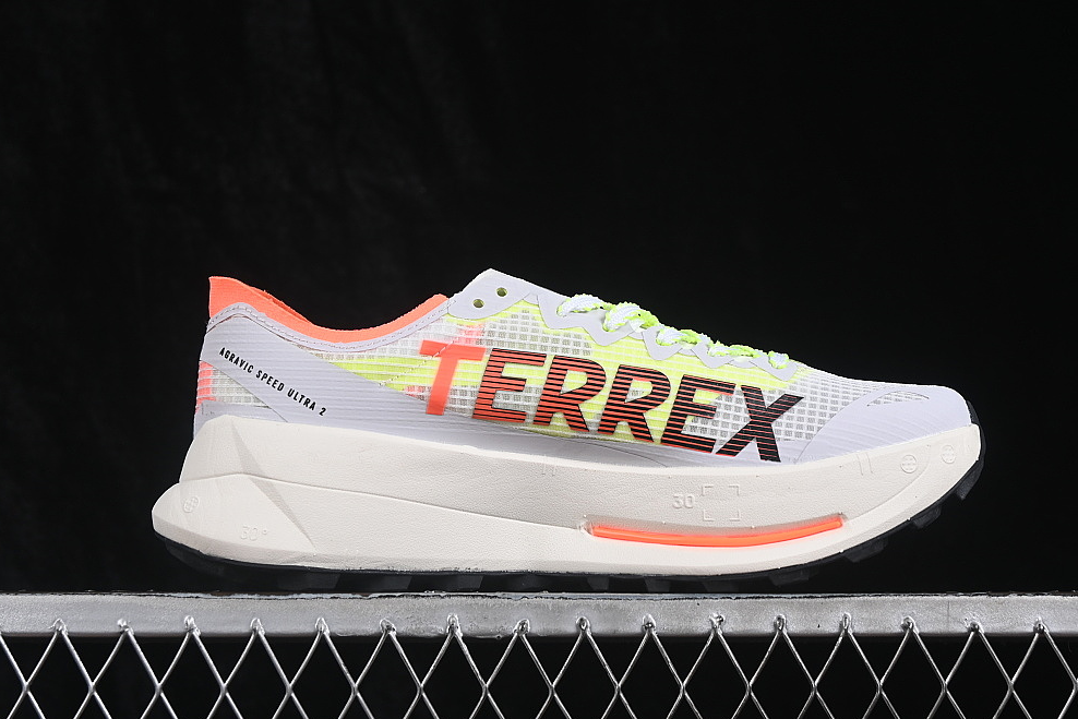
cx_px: 568
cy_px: 349
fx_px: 2456
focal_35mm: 82
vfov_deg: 16.7
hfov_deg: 24.8
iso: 160
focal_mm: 50
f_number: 8
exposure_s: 1/80
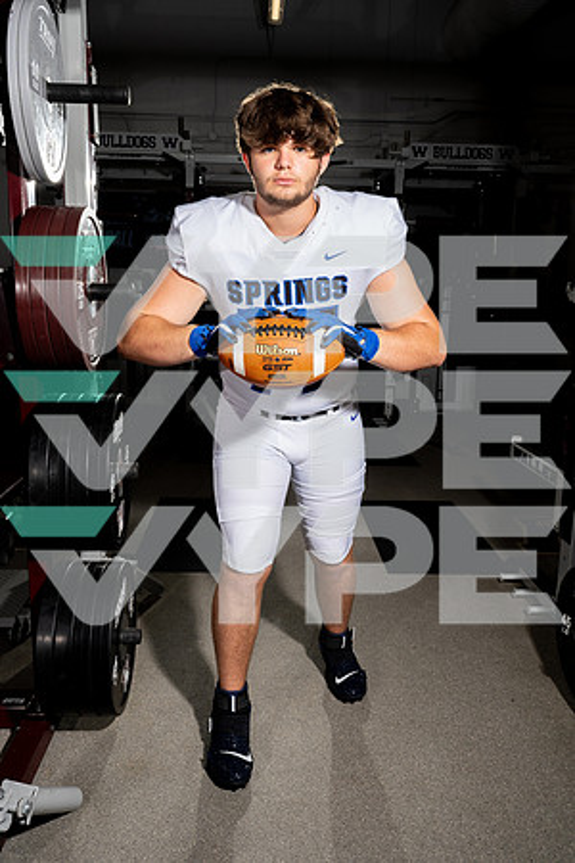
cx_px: 288
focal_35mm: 32
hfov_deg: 41.1
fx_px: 767
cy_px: 432
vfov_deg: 58.7
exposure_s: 1/250
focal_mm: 32
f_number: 9
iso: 200
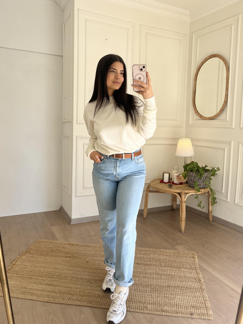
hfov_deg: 53.1
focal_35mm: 26
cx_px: 122
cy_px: 162
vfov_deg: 67.3
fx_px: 243
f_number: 1.6
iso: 50
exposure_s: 1/359
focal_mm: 5.1
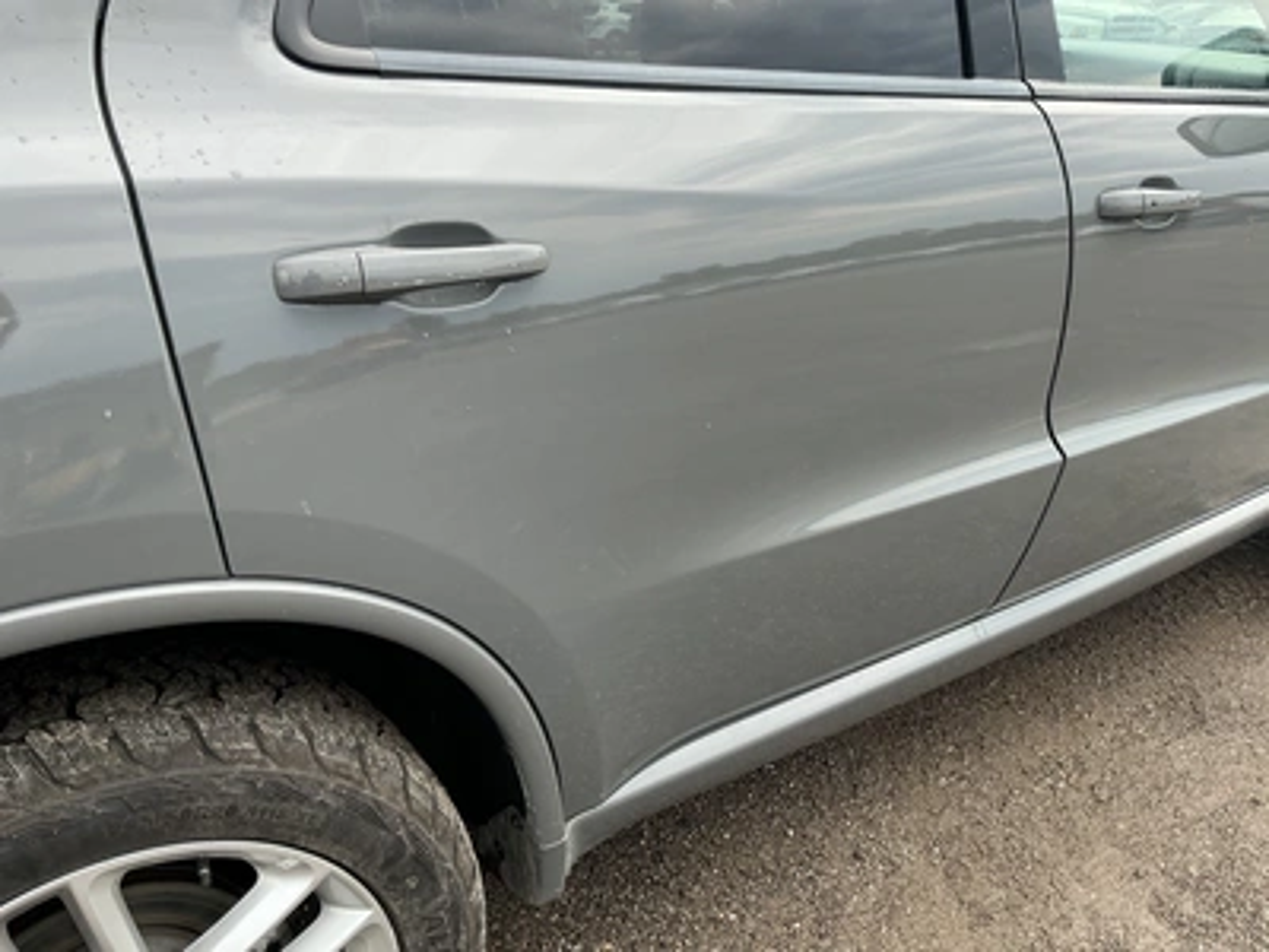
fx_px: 1026
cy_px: 476
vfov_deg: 49.7
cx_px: 634
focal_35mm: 28
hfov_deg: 63.4
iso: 25
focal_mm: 3
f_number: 1.8
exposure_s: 1/274
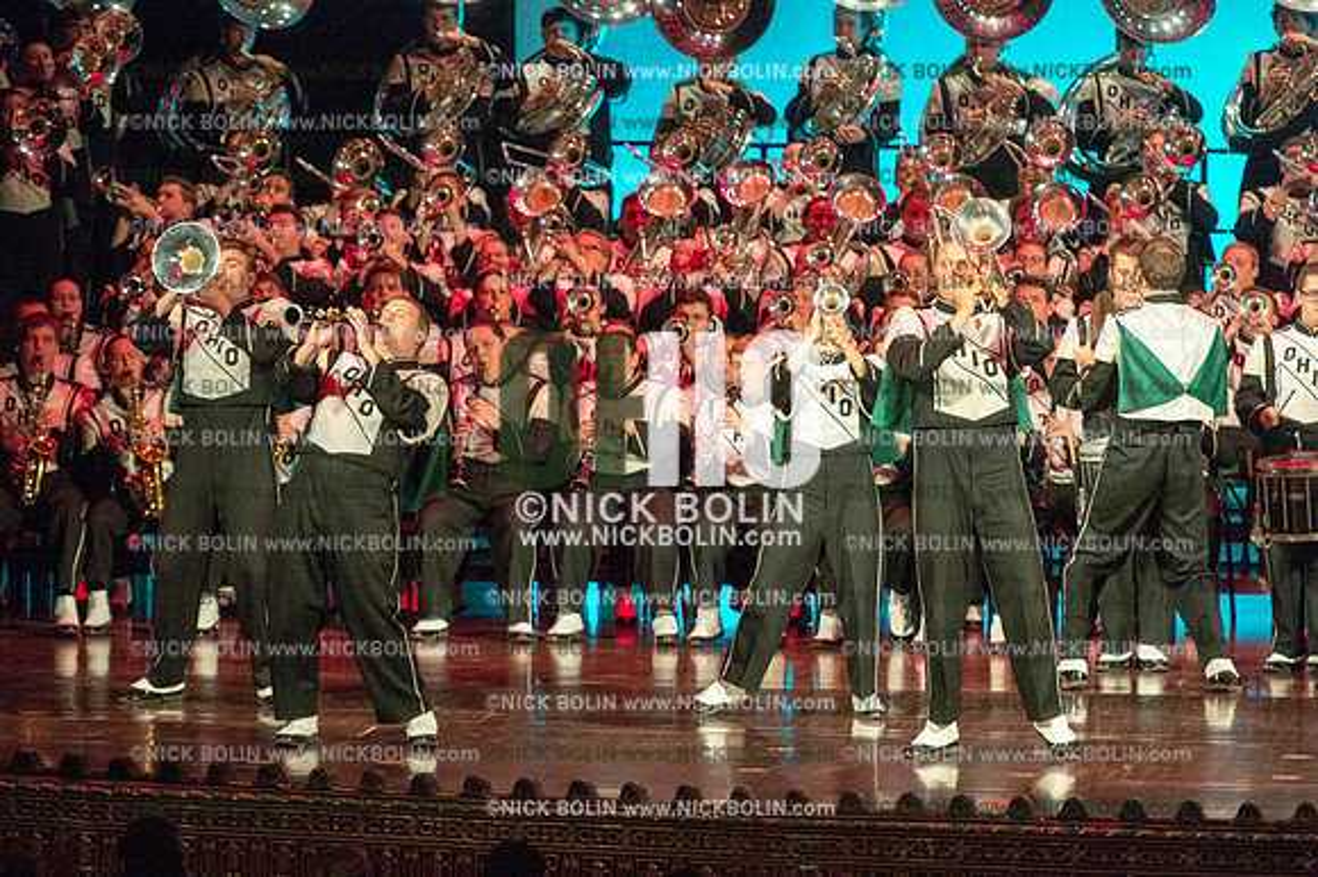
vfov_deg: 6.2
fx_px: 8050
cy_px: 438
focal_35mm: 220
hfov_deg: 9.4
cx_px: 659
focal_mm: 220
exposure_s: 1/320
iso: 8000
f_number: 5.6
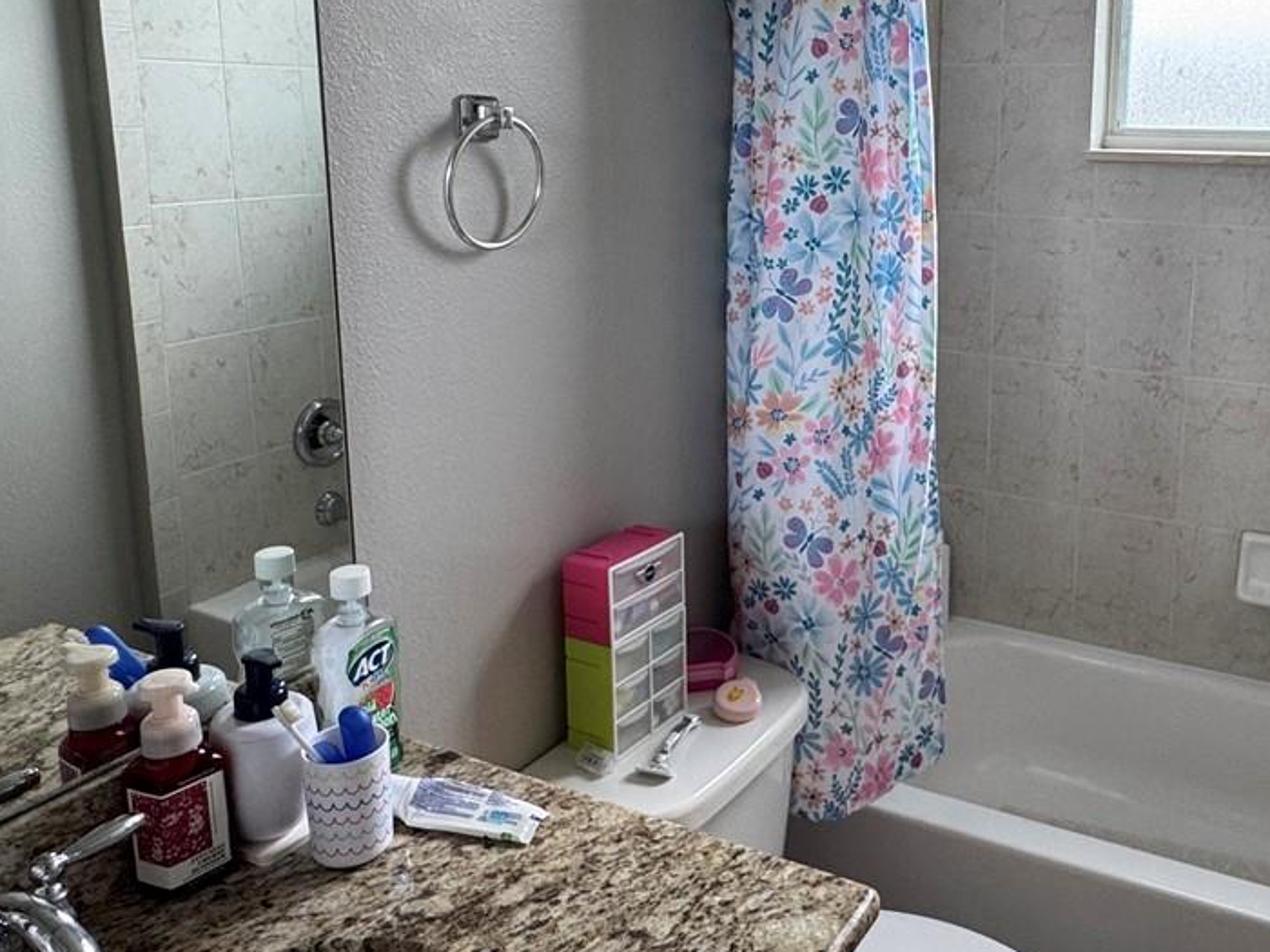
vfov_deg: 43.6
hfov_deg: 55.6
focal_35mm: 32
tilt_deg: -11.6
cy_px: 325
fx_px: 1174
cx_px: 851
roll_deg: -1.3
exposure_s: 1/99
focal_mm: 2.22
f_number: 2.2
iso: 125
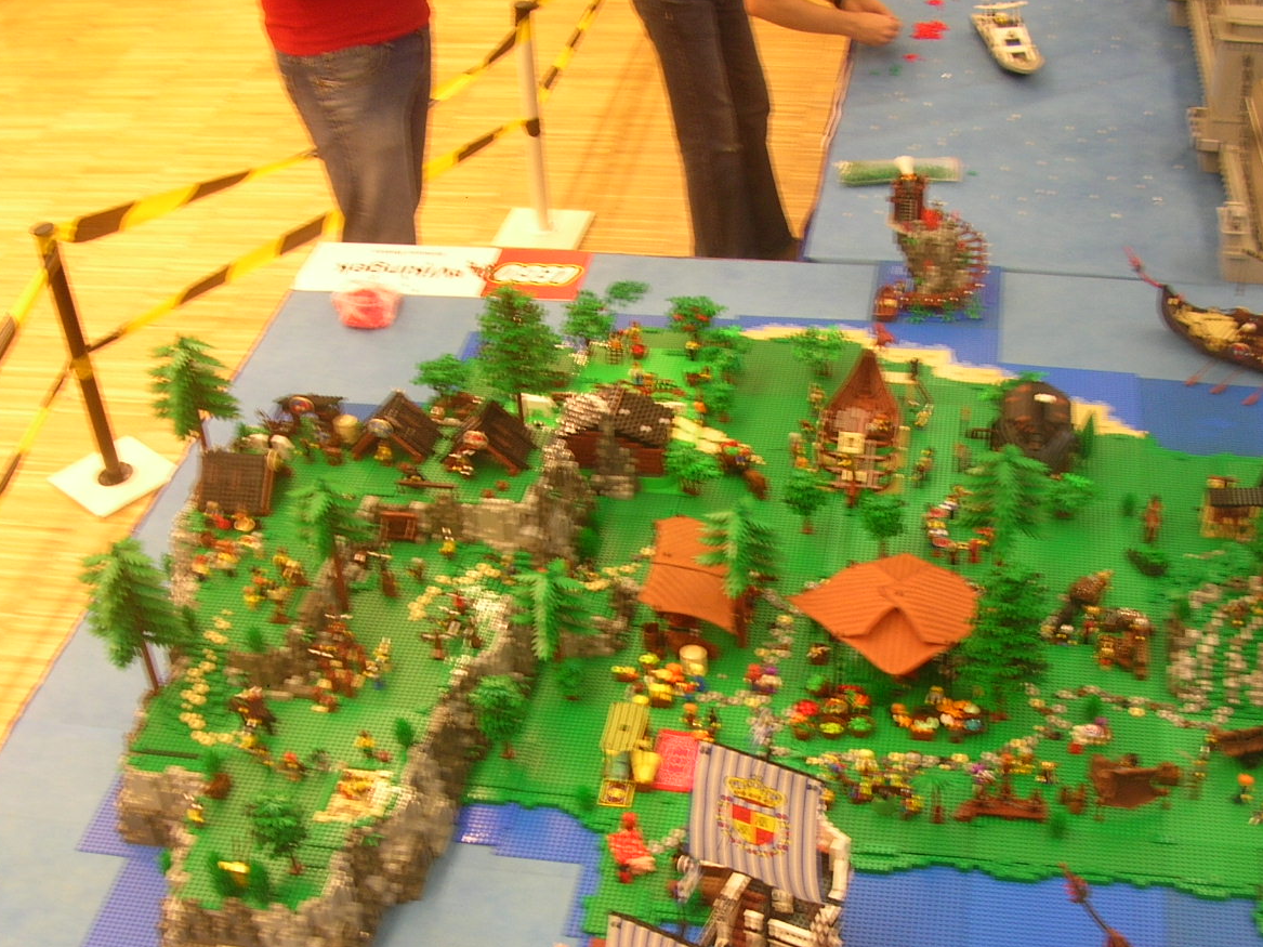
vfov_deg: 30.0
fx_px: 1751
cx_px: 677
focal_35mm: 48
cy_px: 639
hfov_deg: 39.6
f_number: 2.8
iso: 50
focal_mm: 5.8
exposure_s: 1/8.2
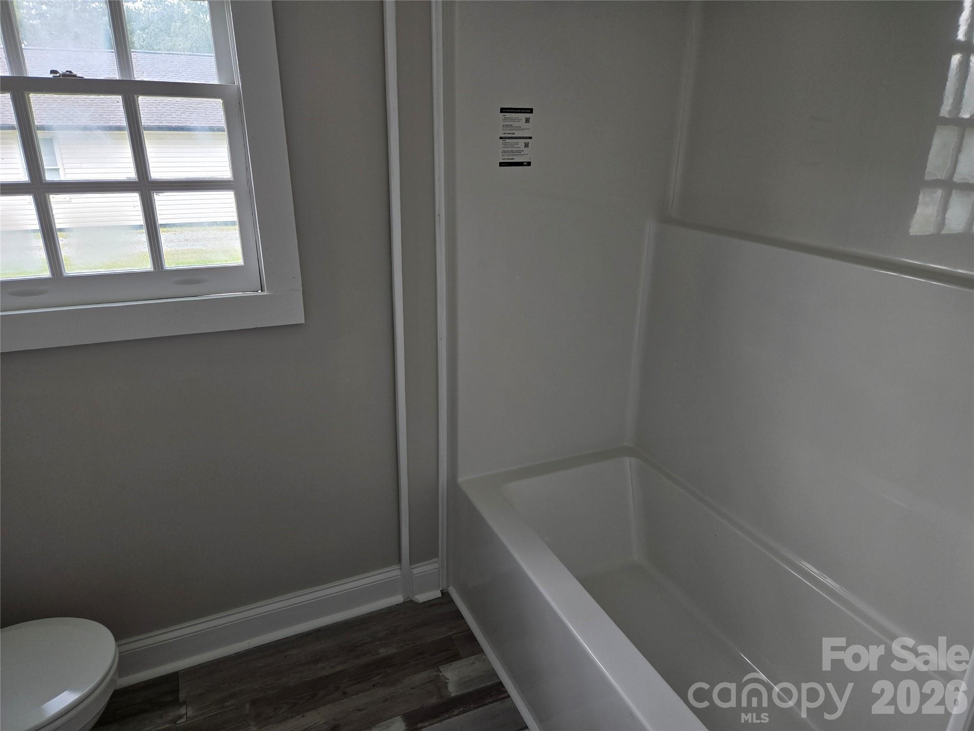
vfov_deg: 58.9
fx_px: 647
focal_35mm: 23
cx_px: 487
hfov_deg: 73.9
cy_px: 366
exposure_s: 1/180
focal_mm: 5.4
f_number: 1.8
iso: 50
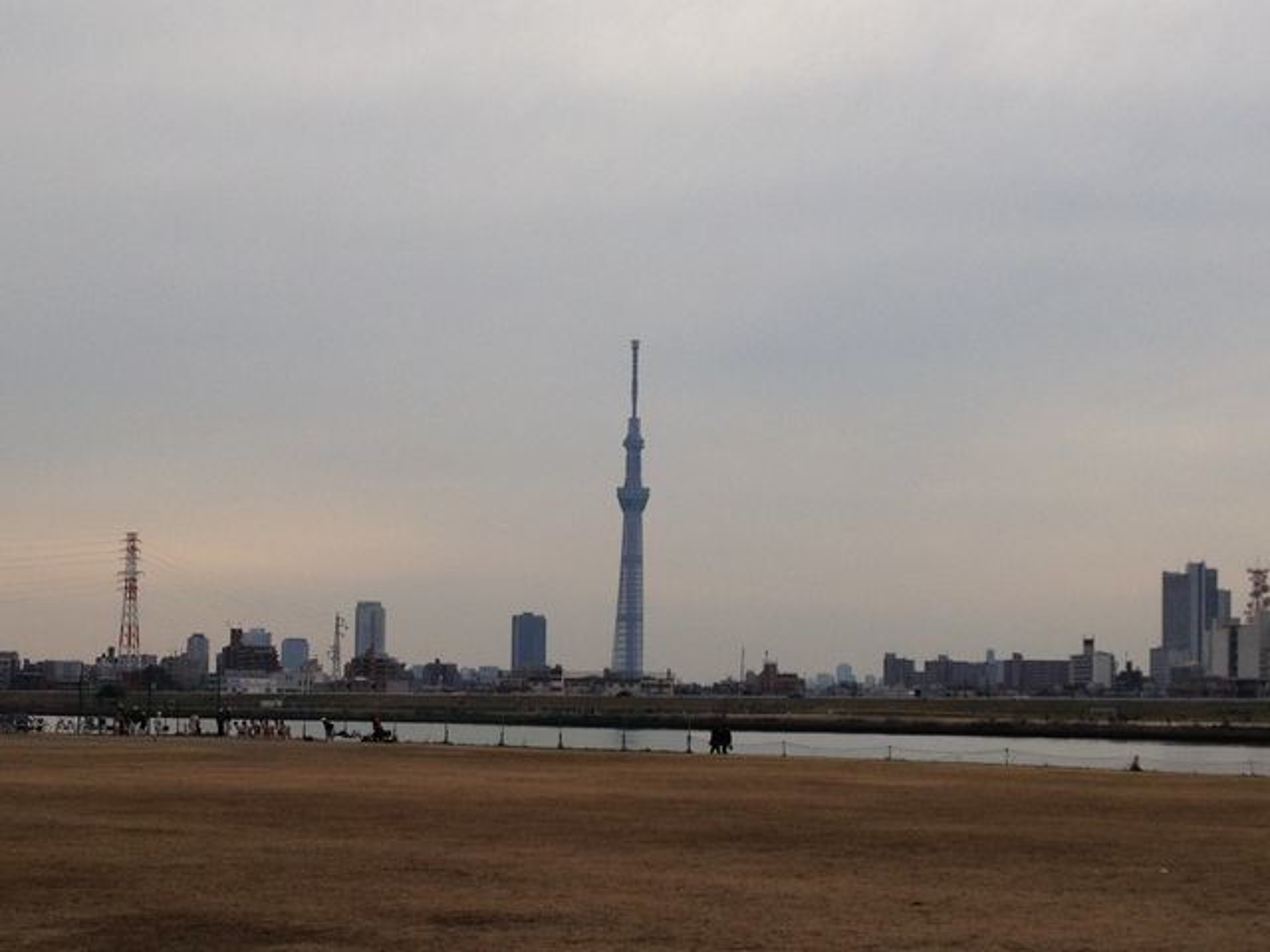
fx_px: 1284
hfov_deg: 52.6
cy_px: 476
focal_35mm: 35
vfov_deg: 40.7
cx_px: 635
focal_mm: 4.28
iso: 64
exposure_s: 1/2632
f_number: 2.4
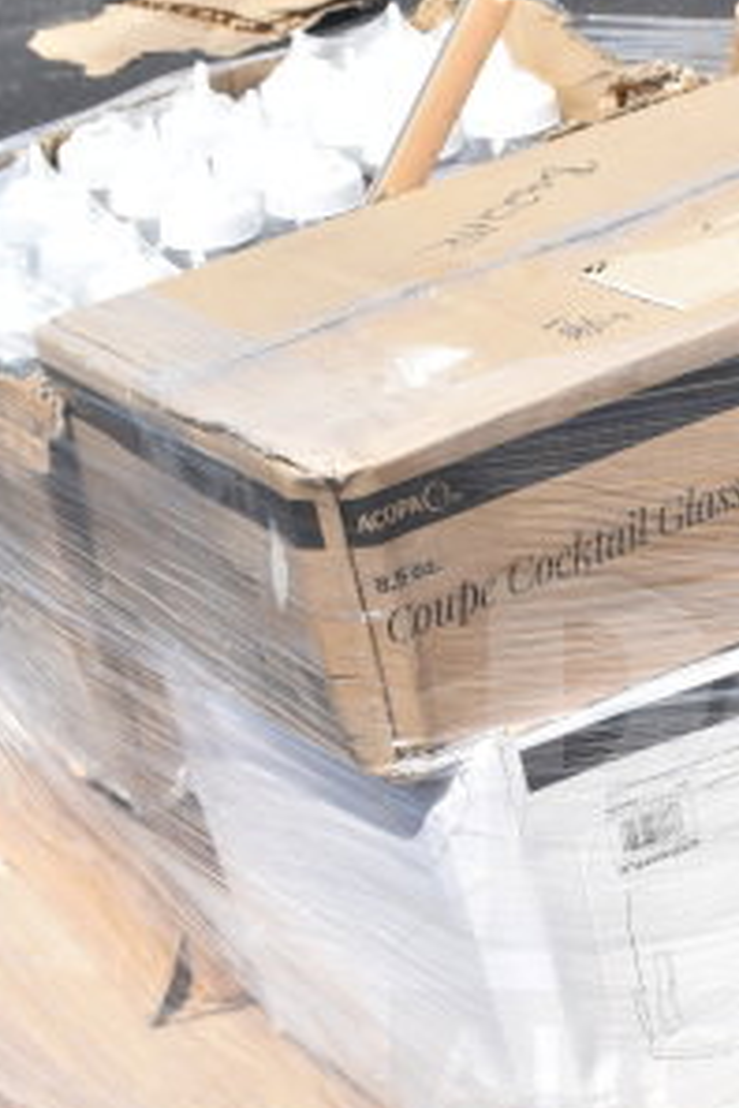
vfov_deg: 18.3
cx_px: 806
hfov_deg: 12.1
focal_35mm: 111
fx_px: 3418
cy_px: 871
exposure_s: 1/320
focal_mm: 24
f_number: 9
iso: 200
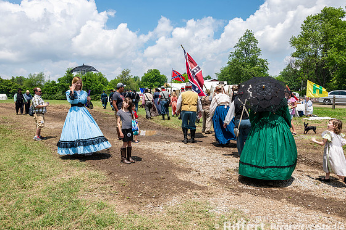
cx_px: 173
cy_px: 118
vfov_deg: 44.9
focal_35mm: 29
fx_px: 279
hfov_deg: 63.7
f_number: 8
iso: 64
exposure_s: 1/200
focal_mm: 28
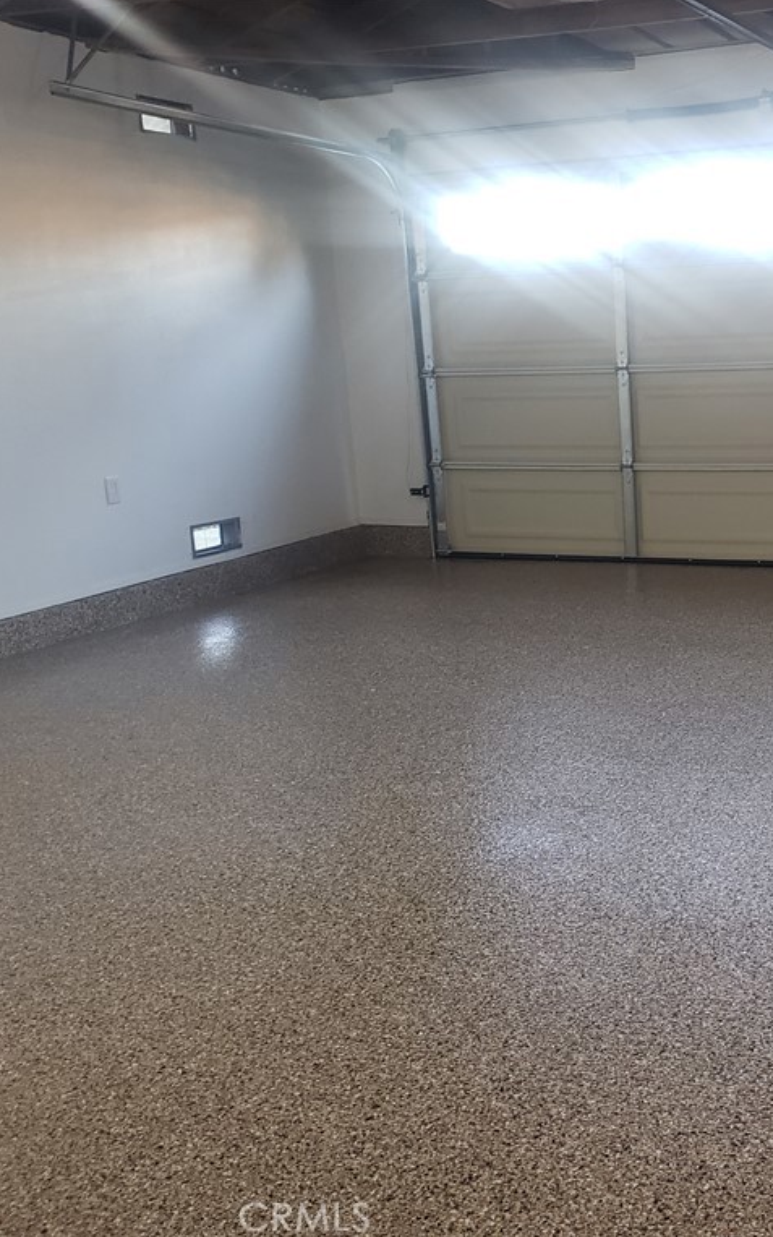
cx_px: 663
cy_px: 618
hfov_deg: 33.0
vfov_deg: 52.7
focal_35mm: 37
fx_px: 1247
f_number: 2.4
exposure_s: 1/30
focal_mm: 4.3
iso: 320
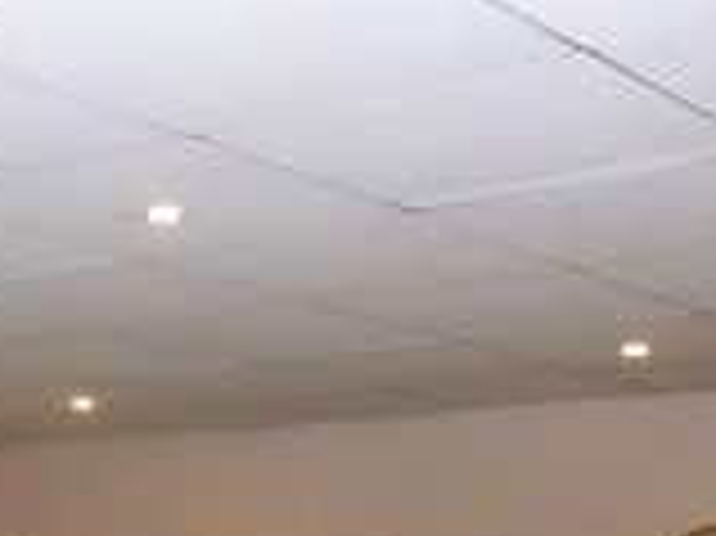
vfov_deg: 15.9
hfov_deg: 21.5
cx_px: 14
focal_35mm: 88
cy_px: 691
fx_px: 1819
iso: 200
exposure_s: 1/30
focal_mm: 4.9
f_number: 2.6
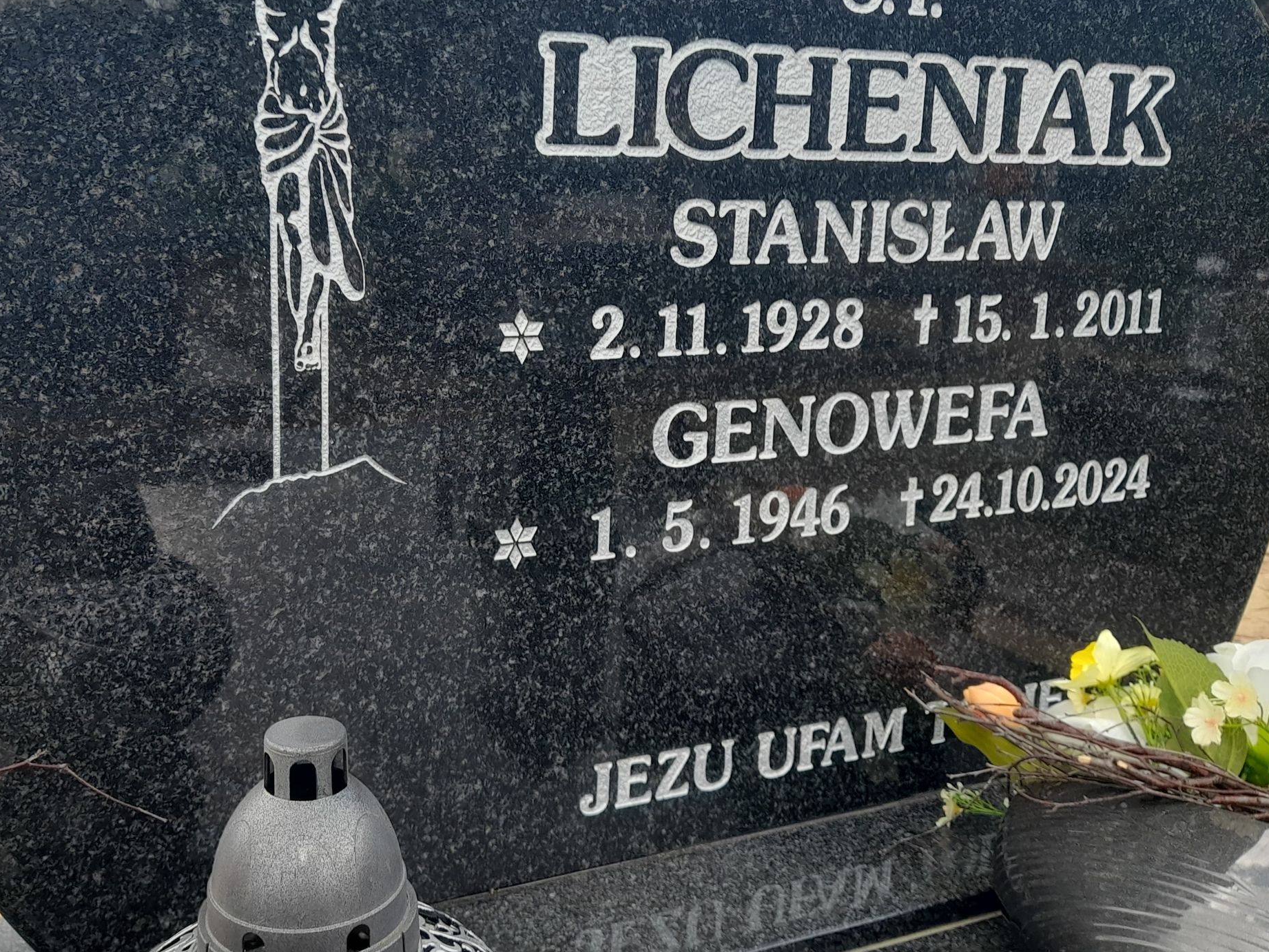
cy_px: 397
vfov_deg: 37.6
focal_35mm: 38
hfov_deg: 48.9
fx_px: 1393
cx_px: 566
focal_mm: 4.6
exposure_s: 1/115
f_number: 2
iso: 20
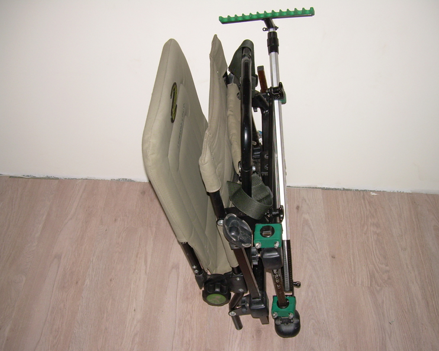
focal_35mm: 40
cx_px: 231
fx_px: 520
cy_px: 175
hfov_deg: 45.8
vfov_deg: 37.3
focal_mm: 6.3
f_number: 2.8
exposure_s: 1/60
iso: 50
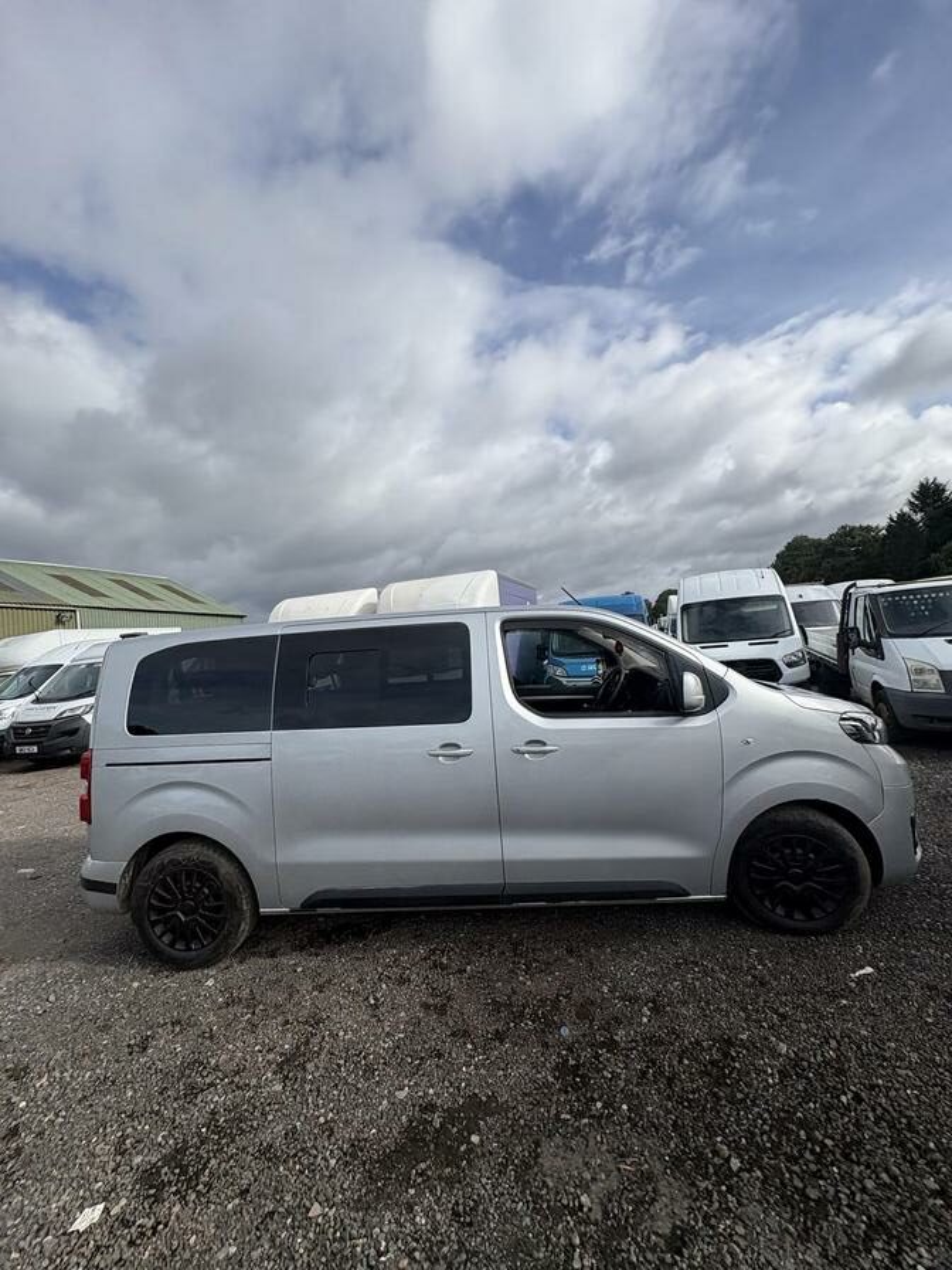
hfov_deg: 85.7
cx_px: 476
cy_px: 635
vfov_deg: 102.1
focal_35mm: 14
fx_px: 513
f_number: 2.2
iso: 50
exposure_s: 1/2208
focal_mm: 2.22
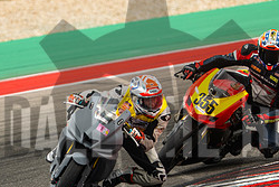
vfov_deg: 1.4
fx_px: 7560
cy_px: 128
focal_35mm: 975
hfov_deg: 2.1
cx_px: 147
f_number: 2.8
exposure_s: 1/2000
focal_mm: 280
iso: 320
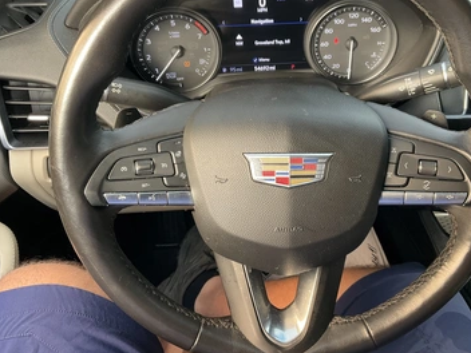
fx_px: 449
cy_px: 155
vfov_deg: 42.9
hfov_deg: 55.2
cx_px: 265
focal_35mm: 33
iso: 64
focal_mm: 3
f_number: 1.8
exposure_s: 1/60
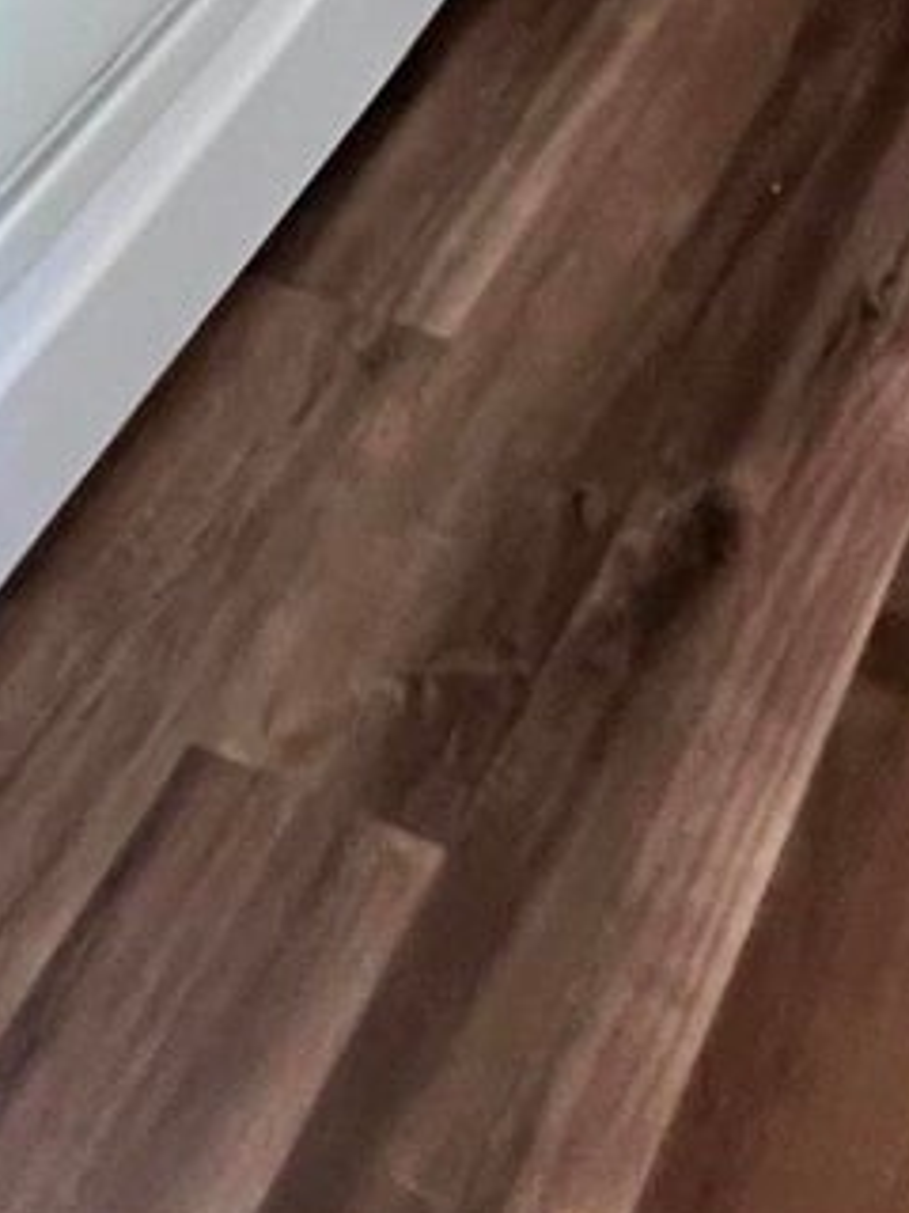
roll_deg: +4.8
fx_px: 2276
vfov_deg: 19.7
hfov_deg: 22.0
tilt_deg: -15.0
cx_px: 845
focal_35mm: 65
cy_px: -1099
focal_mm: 1.57
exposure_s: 1/60
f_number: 1.8
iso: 800
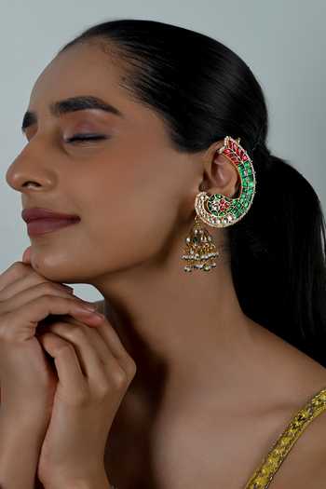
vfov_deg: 39.6
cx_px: 163
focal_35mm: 50
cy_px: 244
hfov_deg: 27.0
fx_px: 679
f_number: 7.1
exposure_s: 1/125
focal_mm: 50
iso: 500
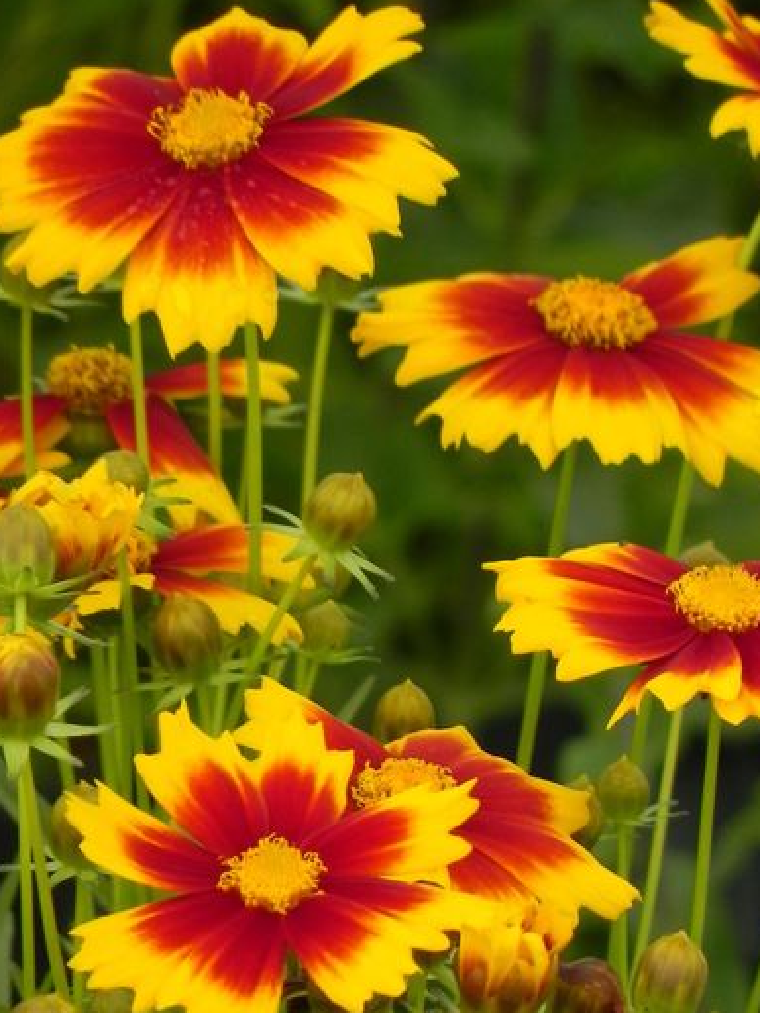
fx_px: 30796
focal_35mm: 1052
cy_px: 762
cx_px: 452
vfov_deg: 1.9
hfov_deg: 1.4
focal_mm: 120
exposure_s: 1/250
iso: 160
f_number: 5
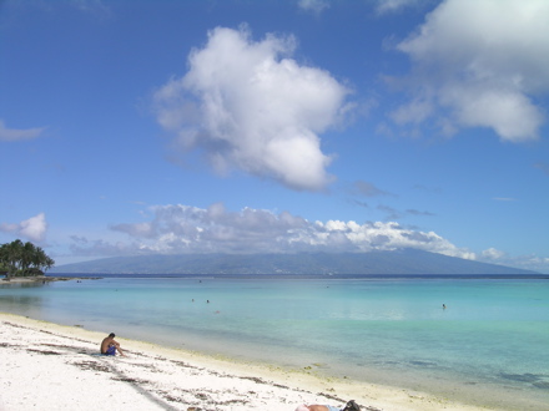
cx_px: 274
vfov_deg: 40.7
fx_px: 555
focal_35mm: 35
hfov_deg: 52.6
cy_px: 206
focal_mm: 7.2
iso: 50
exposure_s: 1/359
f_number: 7.6
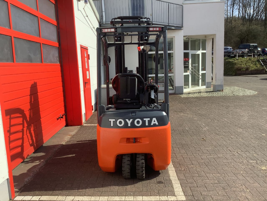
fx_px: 239
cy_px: 100
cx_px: 134
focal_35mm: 31
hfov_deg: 58.4
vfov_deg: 45.4
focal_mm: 3.3
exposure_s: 1/806
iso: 25
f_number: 2.4
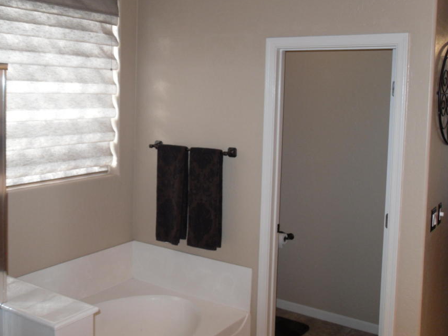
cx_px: 196
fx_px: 699
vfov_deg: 27.0
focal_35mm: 54
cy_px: 139
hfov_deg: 35.5
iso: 100
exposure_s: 1/45
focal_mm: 6.3
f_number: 3.5
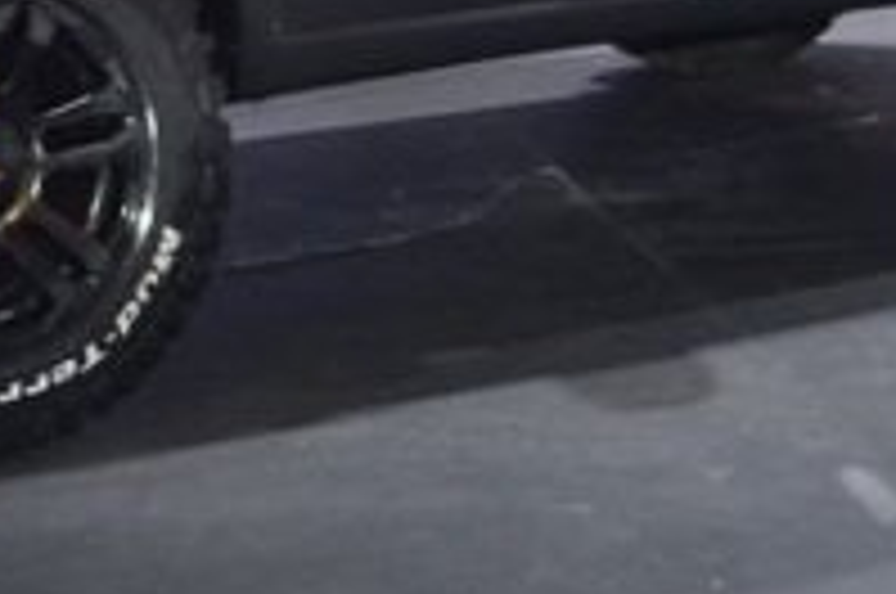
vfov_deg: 8.5
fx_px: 3901
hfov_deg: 13.1
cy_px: -268
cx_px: 230
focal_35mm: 157
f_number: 4.2
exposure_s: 1/60
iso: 720
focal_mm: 26
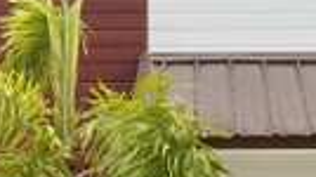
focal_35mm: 219
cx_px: 288
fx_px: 1833
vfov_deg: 5.5
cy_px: 155
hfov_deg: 9.8
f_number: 11
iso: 400
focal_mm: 35
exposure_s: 1/125
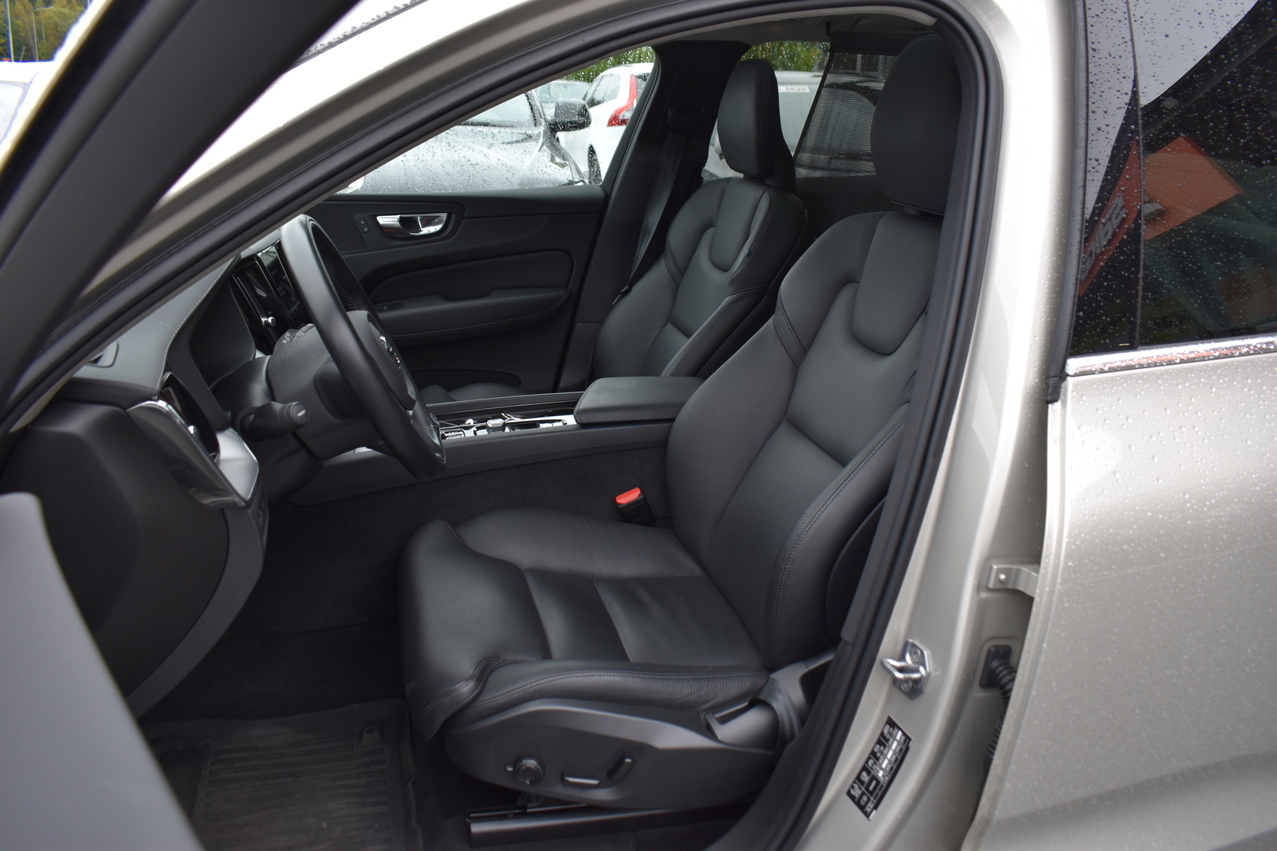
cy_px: 426
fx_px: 958
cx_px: 638
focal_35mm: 27
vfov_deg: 47.9
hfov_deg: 67.4
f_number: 4.8
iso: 400
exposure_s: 1/125
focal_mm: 18
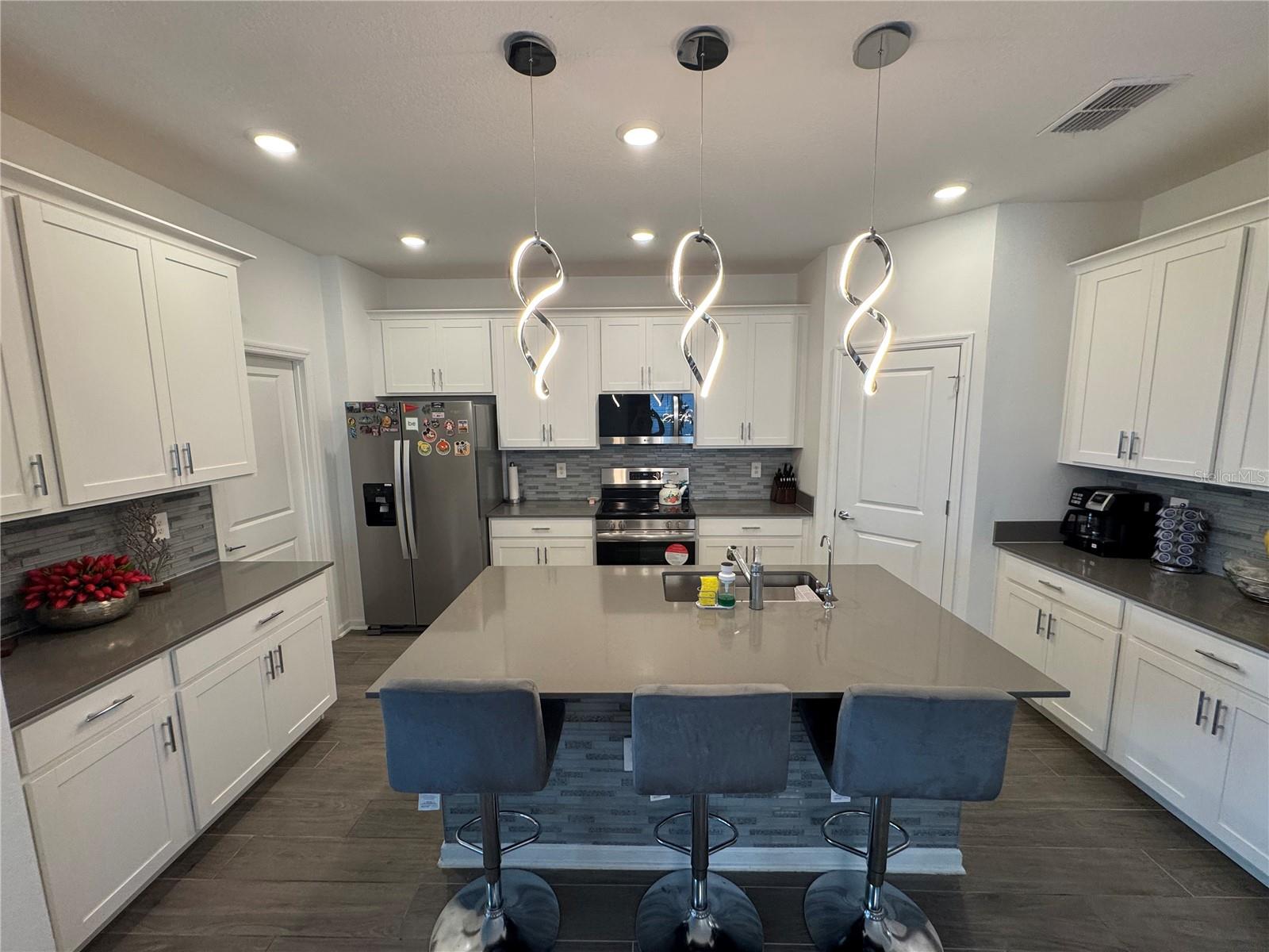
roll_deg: +0.0
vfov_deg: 85.7
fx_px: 513
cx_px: 634
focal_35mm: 14
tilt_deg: -8.3
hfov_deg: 102.1
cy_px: 476
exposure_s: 1/120
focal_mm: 2.22
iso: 160
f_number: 2.2
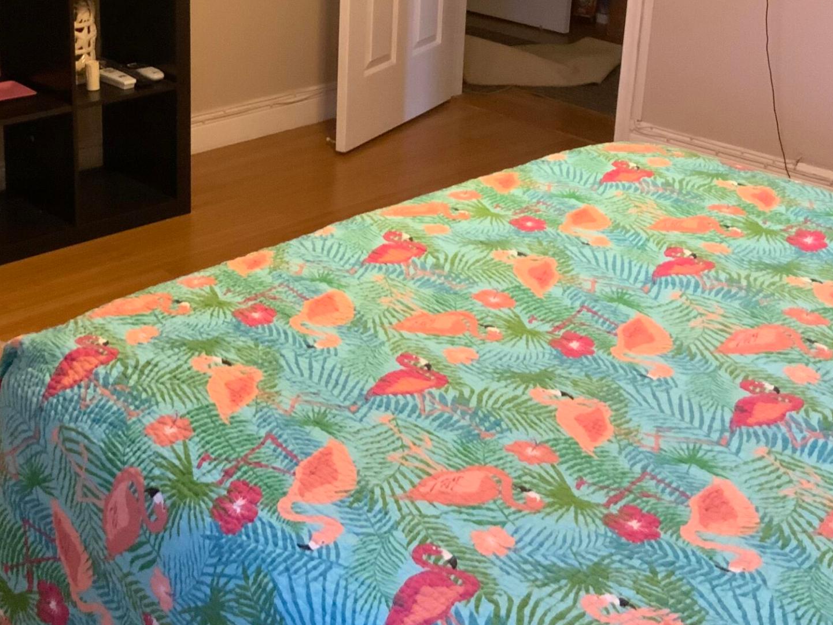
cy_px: 116
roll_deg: -1.0
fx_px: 1396
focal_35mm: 58
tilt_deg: -17.2
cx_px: 222
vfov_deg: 24.8
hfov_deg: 32.7
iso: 250
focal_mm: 3
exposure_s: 1/60
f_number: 1.8
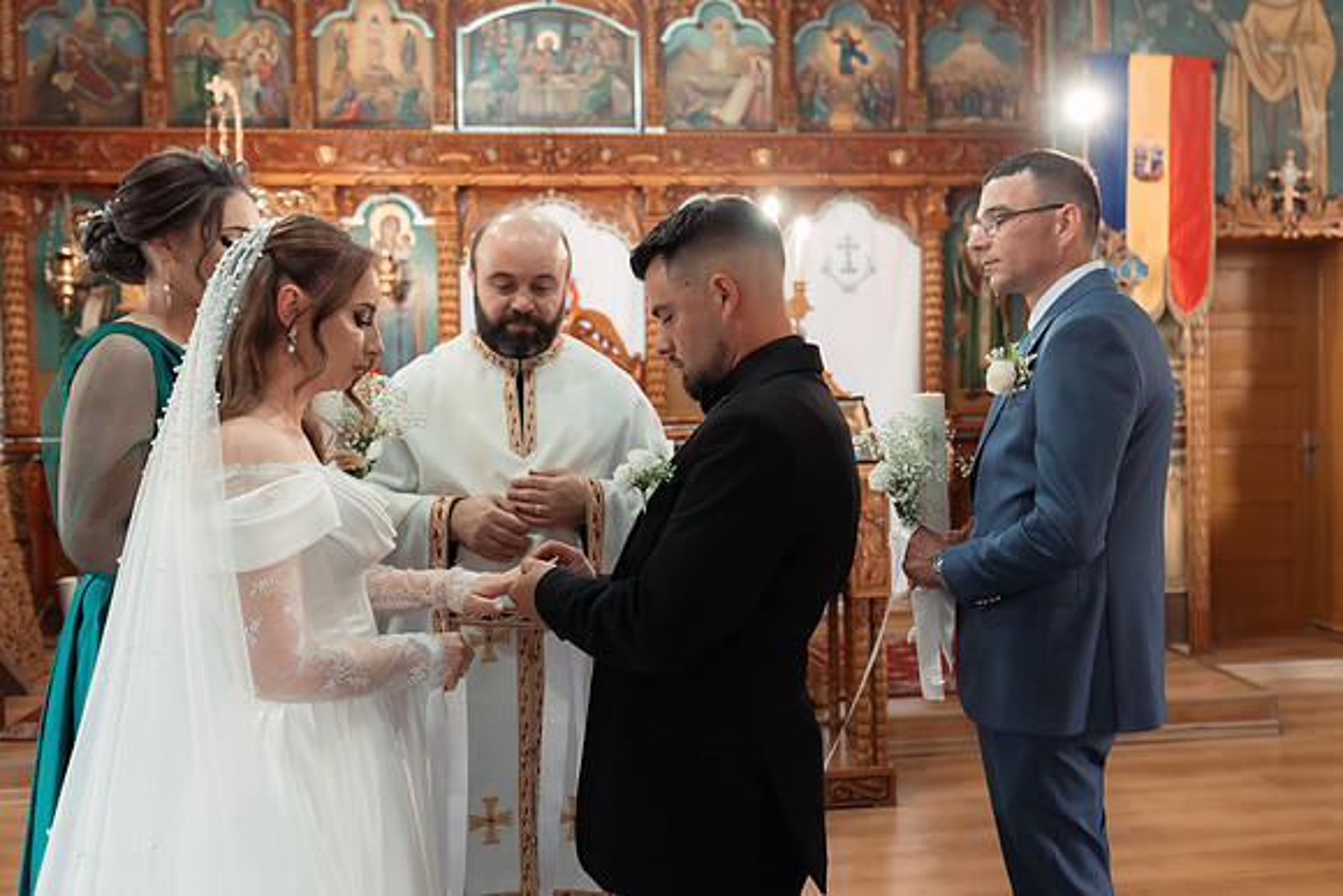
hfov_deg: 59.4
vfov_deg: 41.7
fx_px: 1177
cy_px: 428
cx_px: 704
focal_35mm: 32
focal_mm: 30
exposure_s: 1/200
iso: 1600
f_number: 3.2
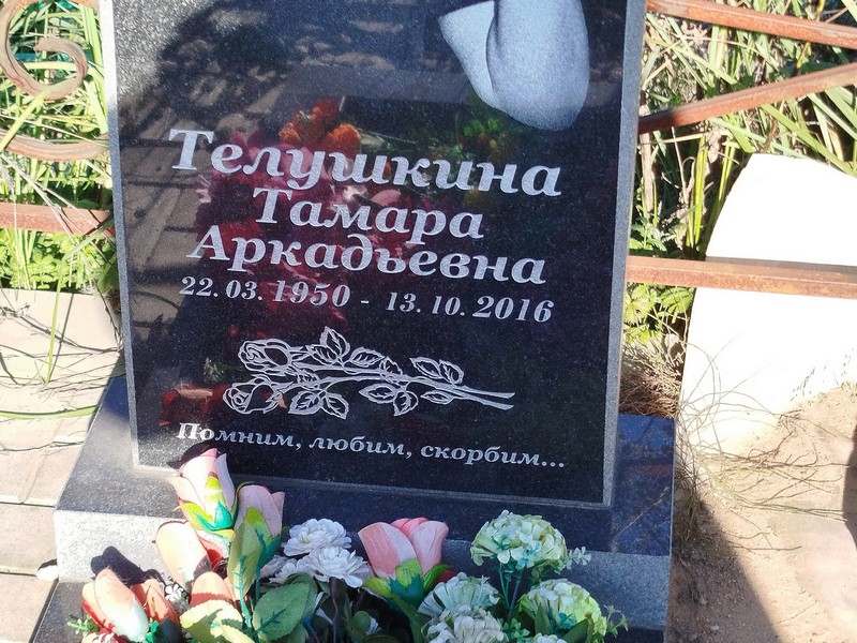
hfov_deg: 61.7
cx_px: 428
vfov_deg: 48.2
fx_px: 718
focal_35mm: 29
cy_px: 322
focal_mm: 5.31
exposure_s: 1/204
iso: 50
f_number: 1.7
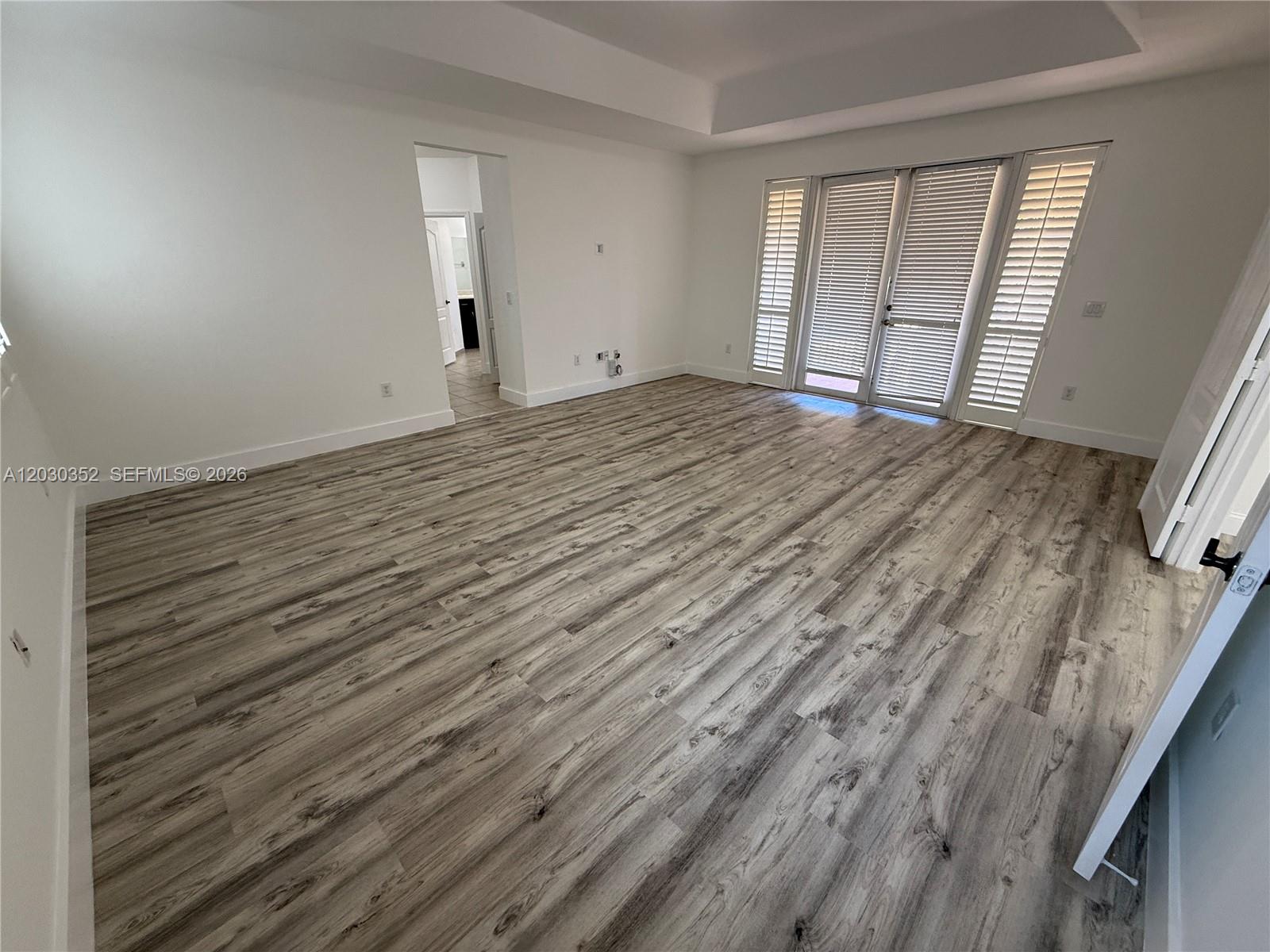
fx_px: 514
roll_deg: -0.2
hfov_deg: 102.1
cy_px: 476
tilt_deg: -22.7
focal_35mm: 14
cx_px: 635
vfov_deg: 85.7
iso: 160
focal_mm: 2.22
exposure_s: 1/120
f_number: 2.2
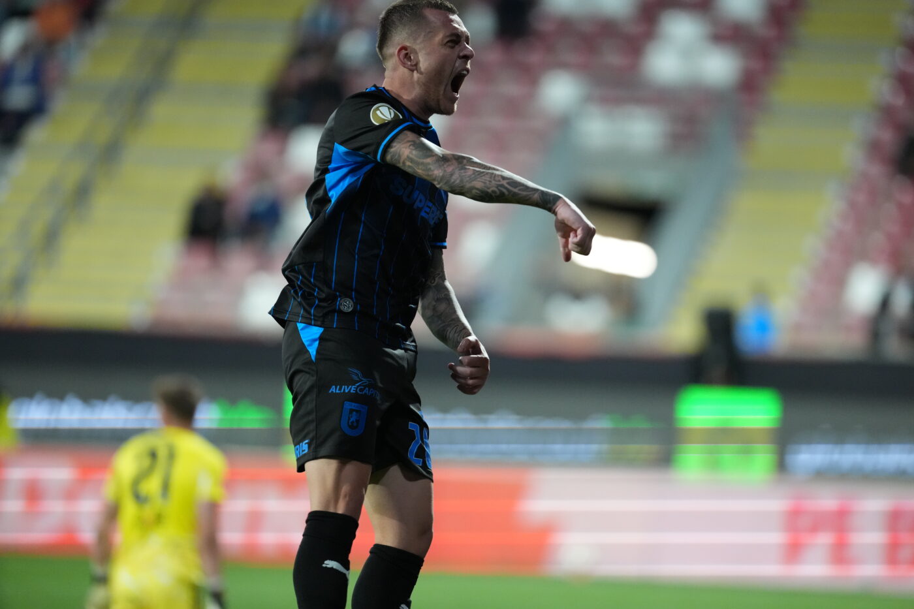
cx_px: 457
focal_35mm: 300
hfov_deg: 6.9
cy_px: 304
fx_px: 7615
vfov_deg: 4.6
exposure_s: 1/2000
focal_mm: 300
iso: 6400
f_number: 2.8
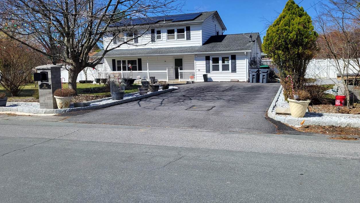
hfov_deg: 66.1
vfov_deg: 40.1
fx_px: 277
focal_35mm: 29
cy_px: 87
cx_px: 179
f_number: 1.8
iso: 40
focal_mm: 5.4
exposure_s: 1/2145
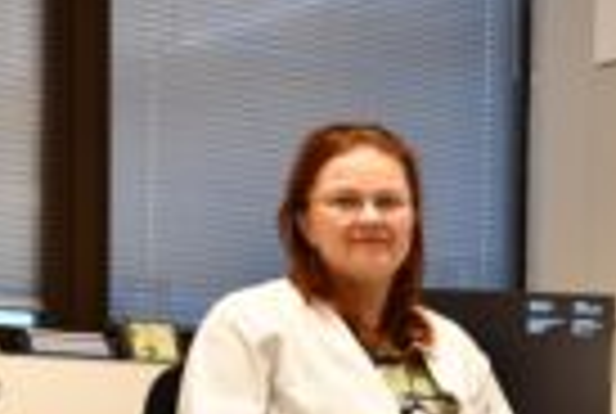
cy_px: 587
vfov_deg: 13.2
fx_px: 1698
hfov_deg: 18.9
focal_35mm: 99
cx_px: 818
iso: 640
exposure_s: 1/80
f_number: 4.5
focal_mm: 23
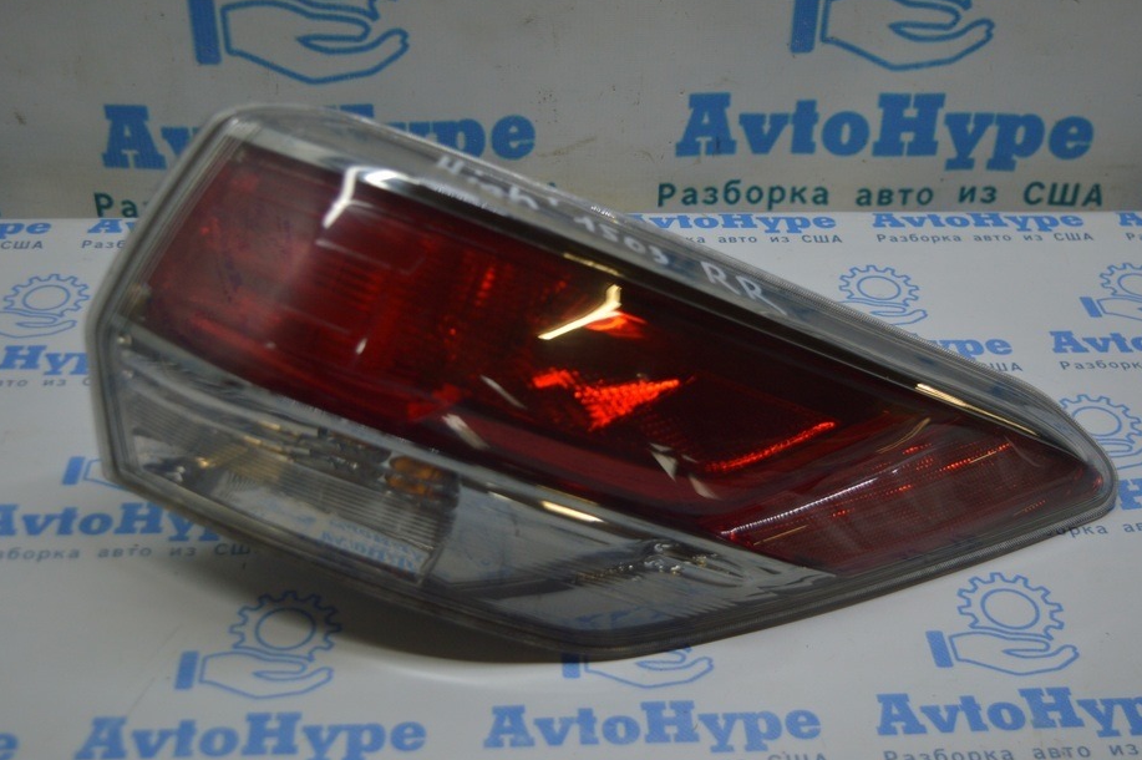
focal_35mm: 49
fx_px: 1539
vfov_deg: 27.7
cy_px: 368
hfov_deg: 40.7
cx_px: 575
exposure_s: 1/200
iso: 400
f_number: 4.2
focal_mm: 29
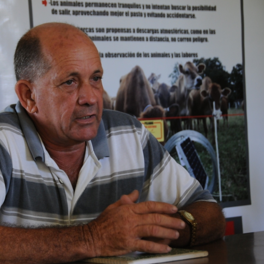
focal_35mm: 116
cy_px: 132
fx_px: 1001
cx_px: 94
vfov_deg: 15.0
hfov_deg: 15.0
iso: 800
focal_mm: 60
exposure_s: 1/40
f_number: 4.8
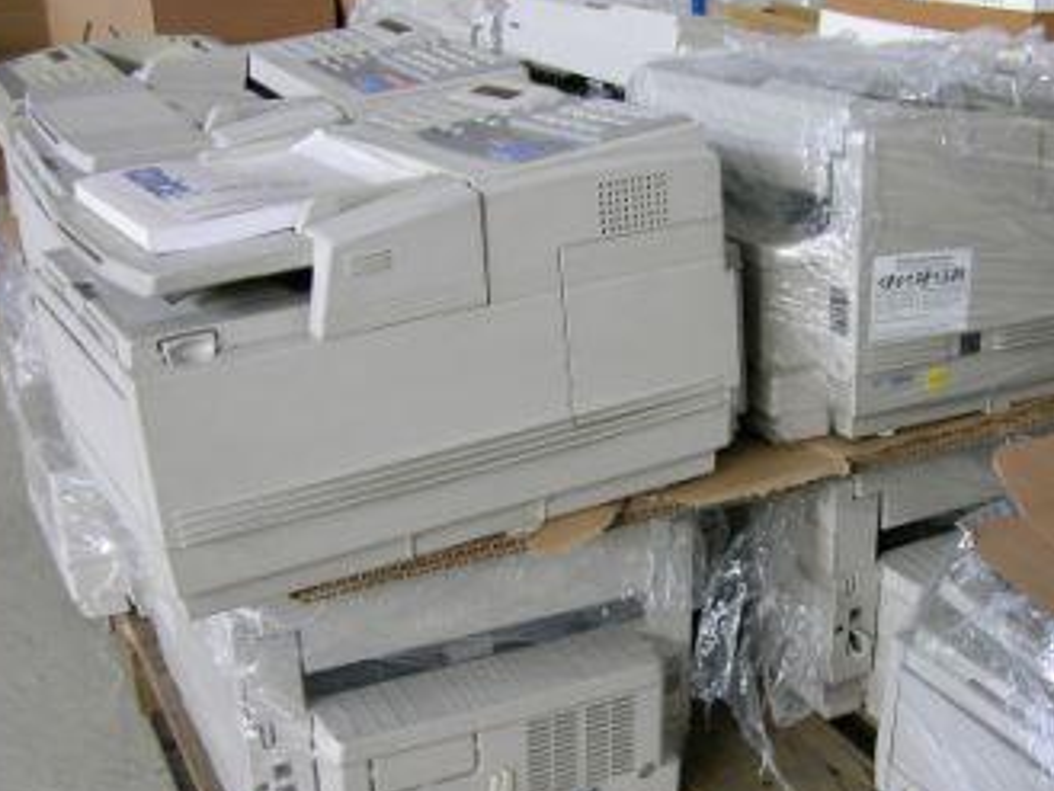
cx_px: 673
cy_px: 503
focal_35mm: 49
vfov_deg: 29.6
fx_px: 1493
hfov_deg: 38.6
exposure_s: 1/15.6
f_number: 2.8
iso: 50
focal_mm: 9.2
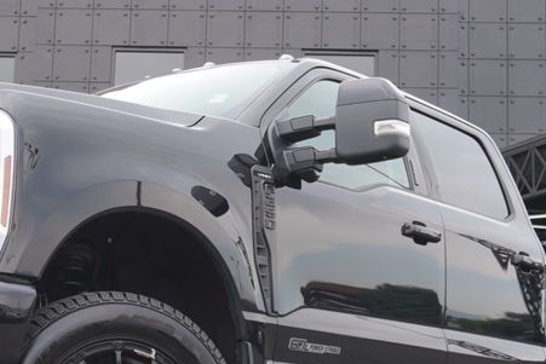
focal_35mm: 85
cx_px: 165
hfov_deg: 23.7
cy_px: 239
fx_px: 1292
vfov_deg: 16.0
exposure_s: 1/100
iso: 100
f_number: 5.6
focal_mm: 25
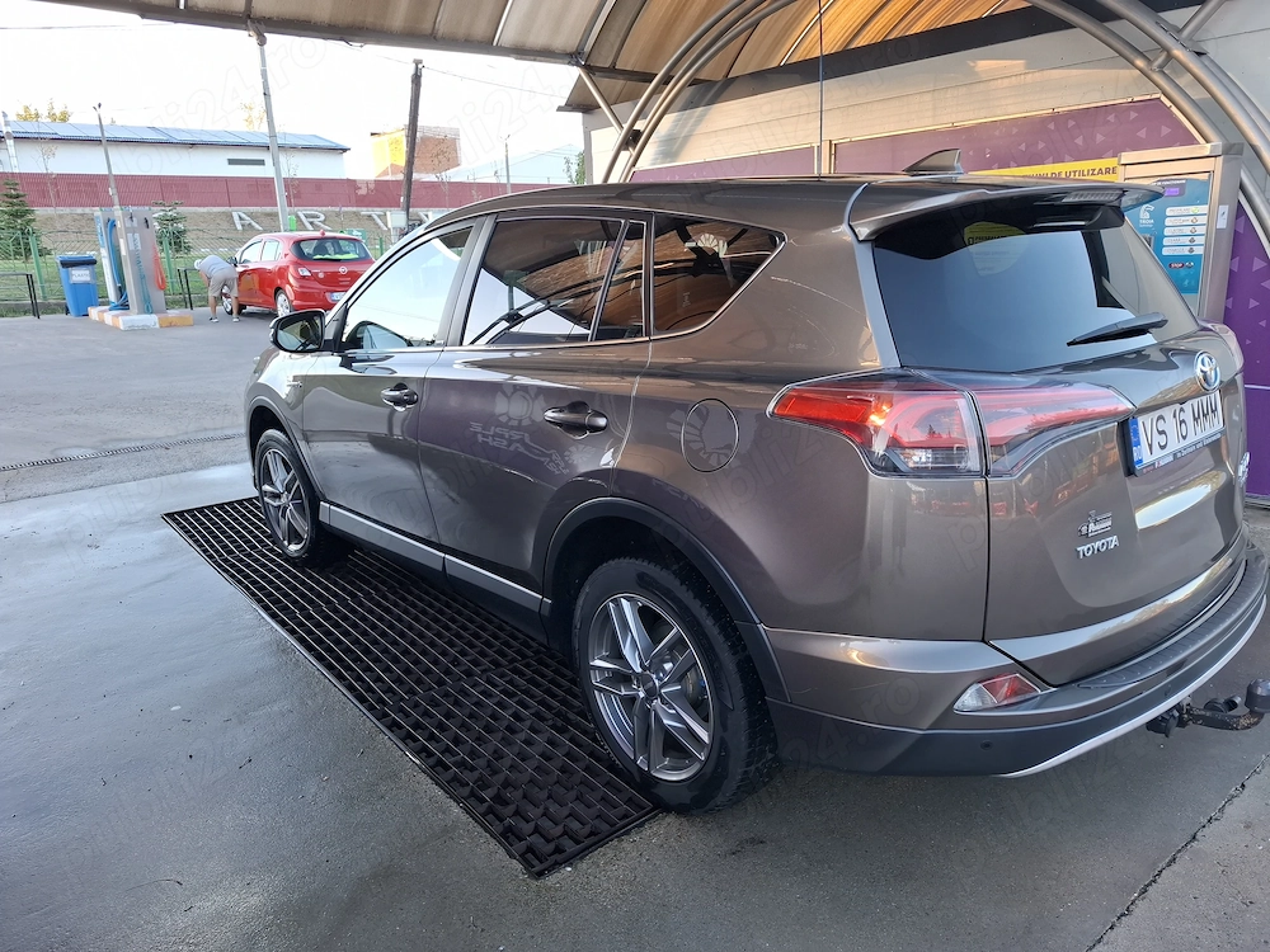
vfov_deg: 58.9
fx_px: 844
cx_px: 635
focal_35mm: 23
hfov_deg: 73.9
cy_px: 476
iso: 50
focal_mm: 5.54
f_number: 1.8
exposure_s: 1/100
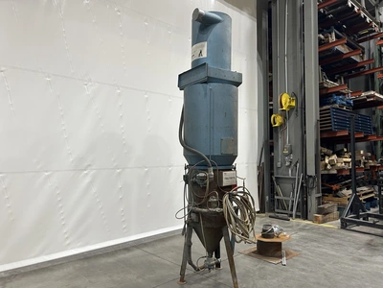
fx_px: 288
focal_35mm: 26
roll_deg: +0.5
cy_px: 144
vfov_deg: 53.1
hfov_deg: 67.3
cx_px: 192
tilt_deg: +2.3
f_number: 1.5
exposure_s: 1/60
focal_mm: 5.7
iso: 160
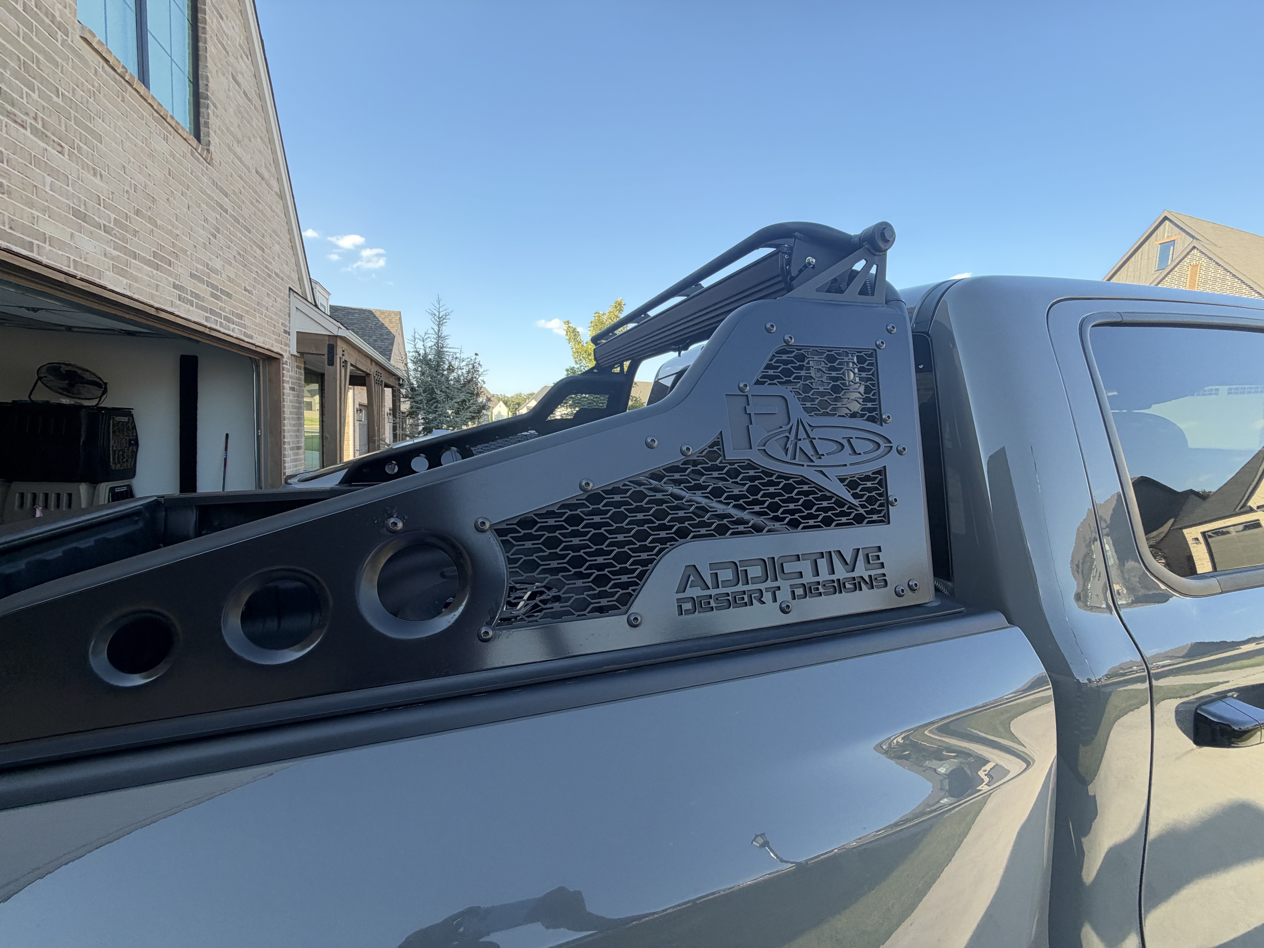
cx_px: 632
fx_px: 511
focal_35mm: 14
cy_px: 474
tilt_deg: -4.9
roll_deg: -3.2
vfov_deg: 85.7
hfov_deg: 102.1
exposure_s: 1/498
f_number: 2.2
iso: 64
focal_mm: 2.22
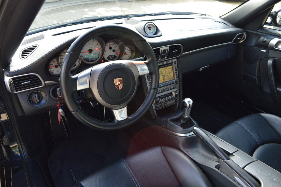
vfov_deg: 47.9
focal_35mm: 27
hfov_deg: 67.4
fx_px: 211
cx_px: 140
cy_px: 94
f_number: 5
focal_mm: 18
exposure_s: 1/100
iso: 400
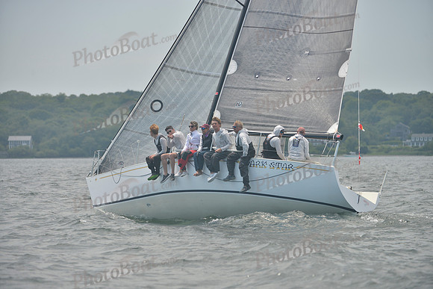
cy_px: 144
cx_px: 216
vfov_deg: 6.9
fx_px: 2406
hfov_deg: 10.3
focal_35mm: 200
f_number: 4.5
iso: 200
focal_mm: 200
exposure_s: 1/1600
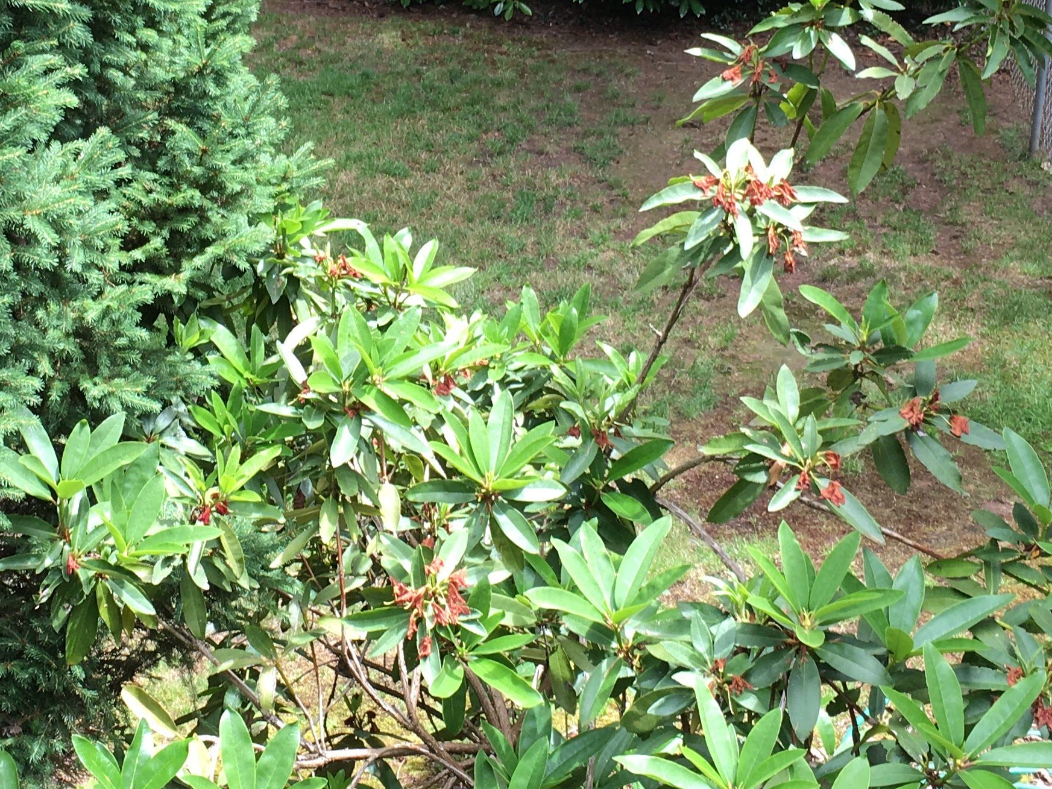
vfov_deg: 21.8
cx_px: 350
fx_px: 2036
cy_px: 227
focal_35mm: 67
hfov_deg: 28.8
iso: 25
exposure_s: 1/134
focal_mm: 4.15
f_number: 2.2
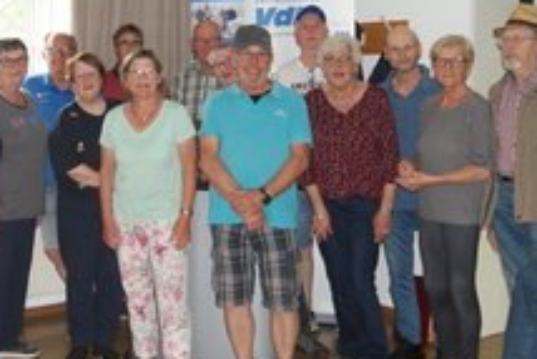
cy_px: 74
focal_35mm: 58
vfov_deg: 23.1
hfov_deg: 34.3
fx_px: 866
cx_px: 198
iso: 400
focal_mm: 18
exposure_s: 1/60
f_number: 5.6
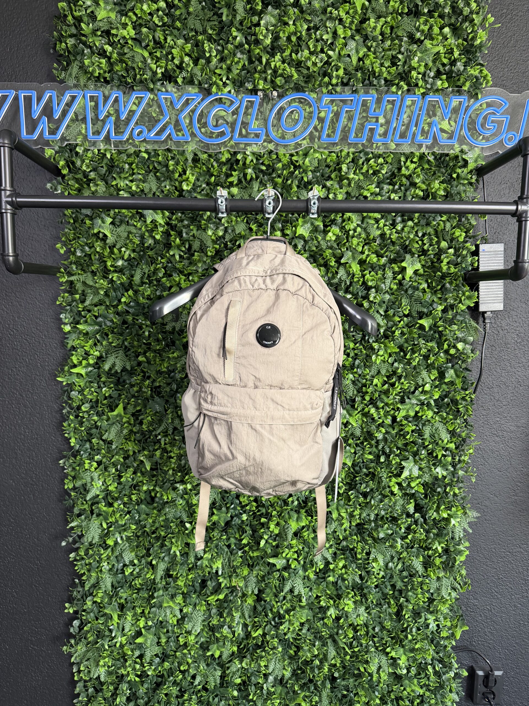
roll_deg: -1.1
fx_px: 489
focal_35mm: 24
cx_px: 264
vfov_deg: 71.6
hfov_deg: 56.8
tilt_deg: -5.7
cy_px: 353
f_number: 1.78
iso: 200
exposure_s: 1/66
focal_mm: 6.76
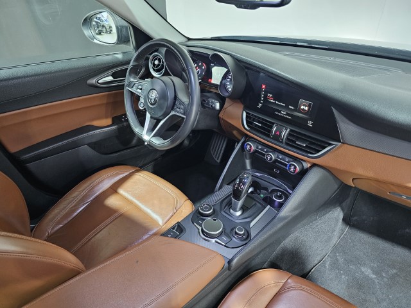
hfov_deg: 73.9
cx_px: 206
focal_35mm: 23
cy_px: 154
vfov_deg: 58.9
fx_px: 273
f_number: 1.7
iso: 640
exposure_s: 1/33
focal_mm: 6.3
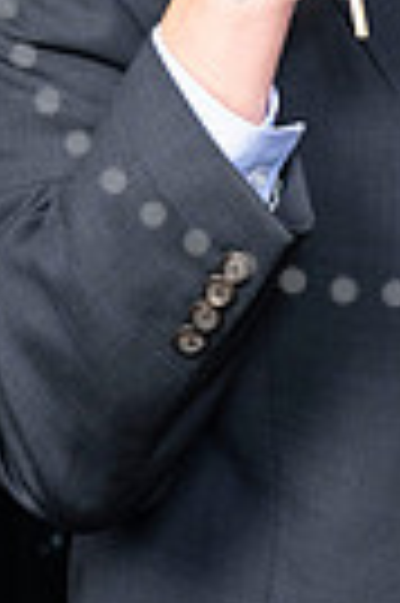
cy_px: -122
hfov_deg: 6.4
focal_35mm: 212
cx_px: 396
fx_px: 3542
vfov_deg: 9.6
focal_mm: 63
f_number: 9
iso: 320
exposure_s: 1/125
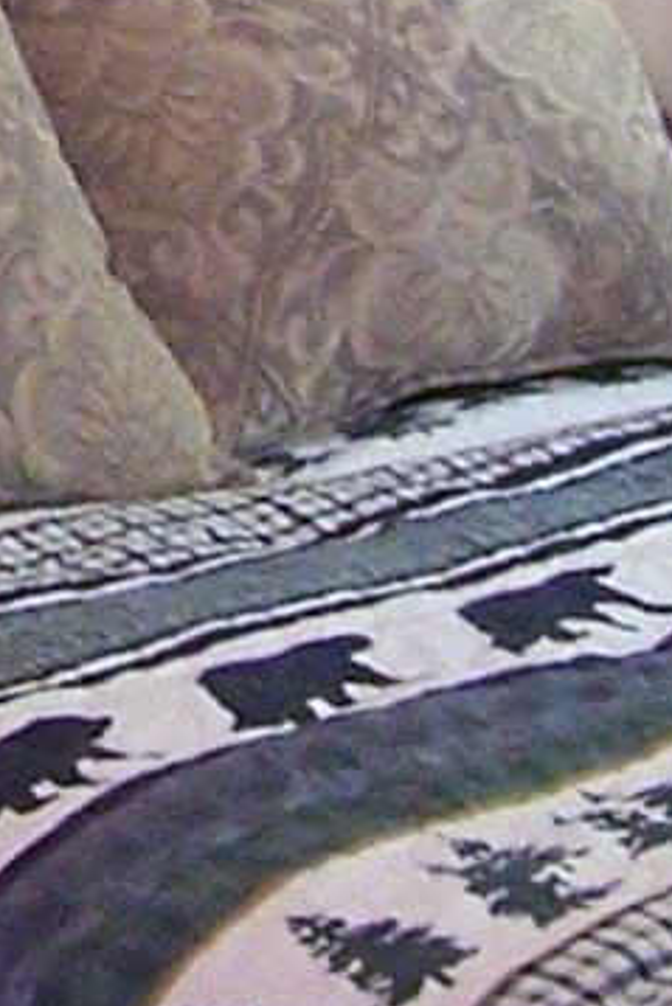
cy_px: -517
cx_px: -706
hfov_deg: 7.6
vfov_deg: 11.4
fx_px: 4811
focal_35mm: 172
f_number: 2.8
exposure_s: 1/30
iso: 200
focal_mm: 3.8
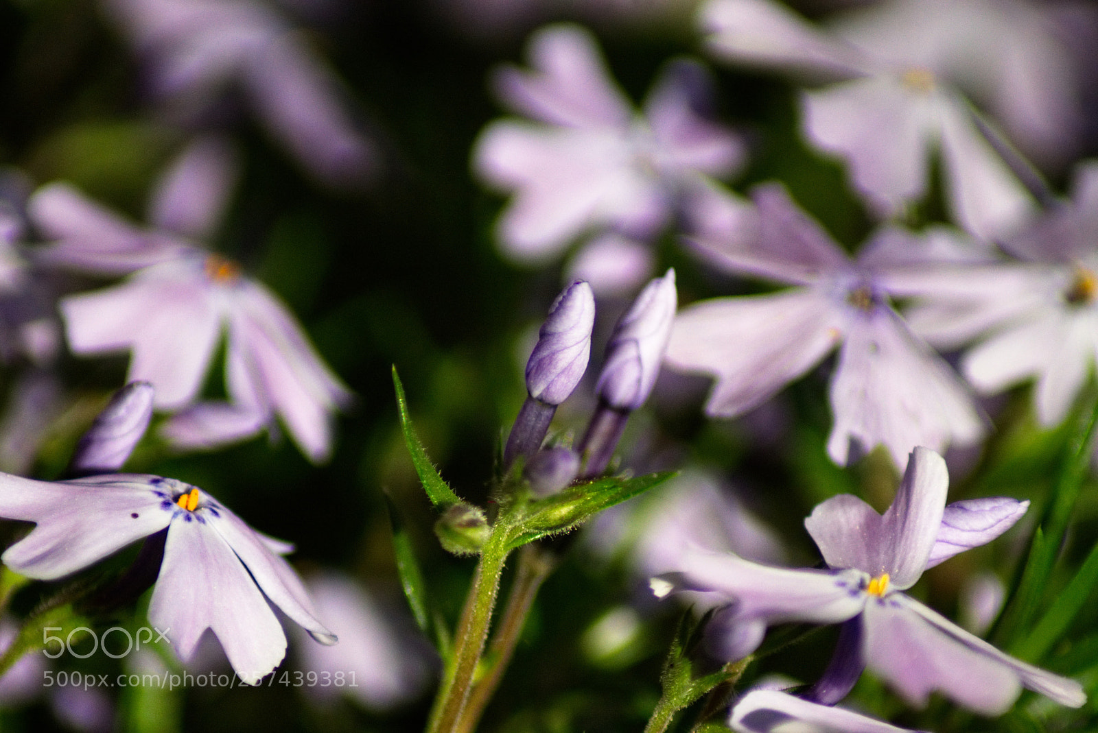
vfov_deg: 3.1
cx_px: 549
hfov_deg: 4.6
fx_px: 13733
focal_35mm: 450
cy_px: 366
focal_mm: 300
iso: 800
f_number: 5.6
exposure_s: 1/3200
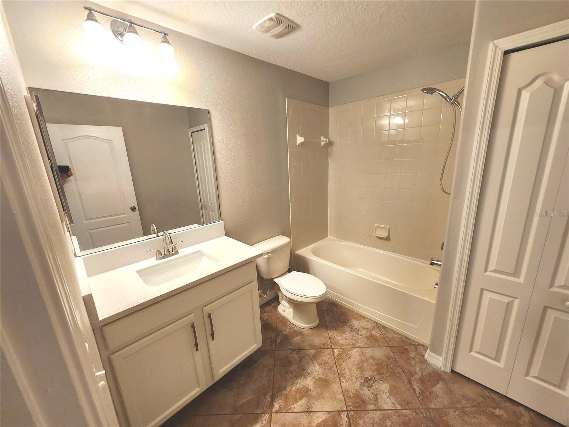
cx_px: 284
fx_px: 214
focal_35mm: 13
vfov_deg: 89.9
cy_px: 214
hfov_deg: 106.2
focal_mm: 1.74
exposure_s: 1/60
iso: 200
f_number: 2.2
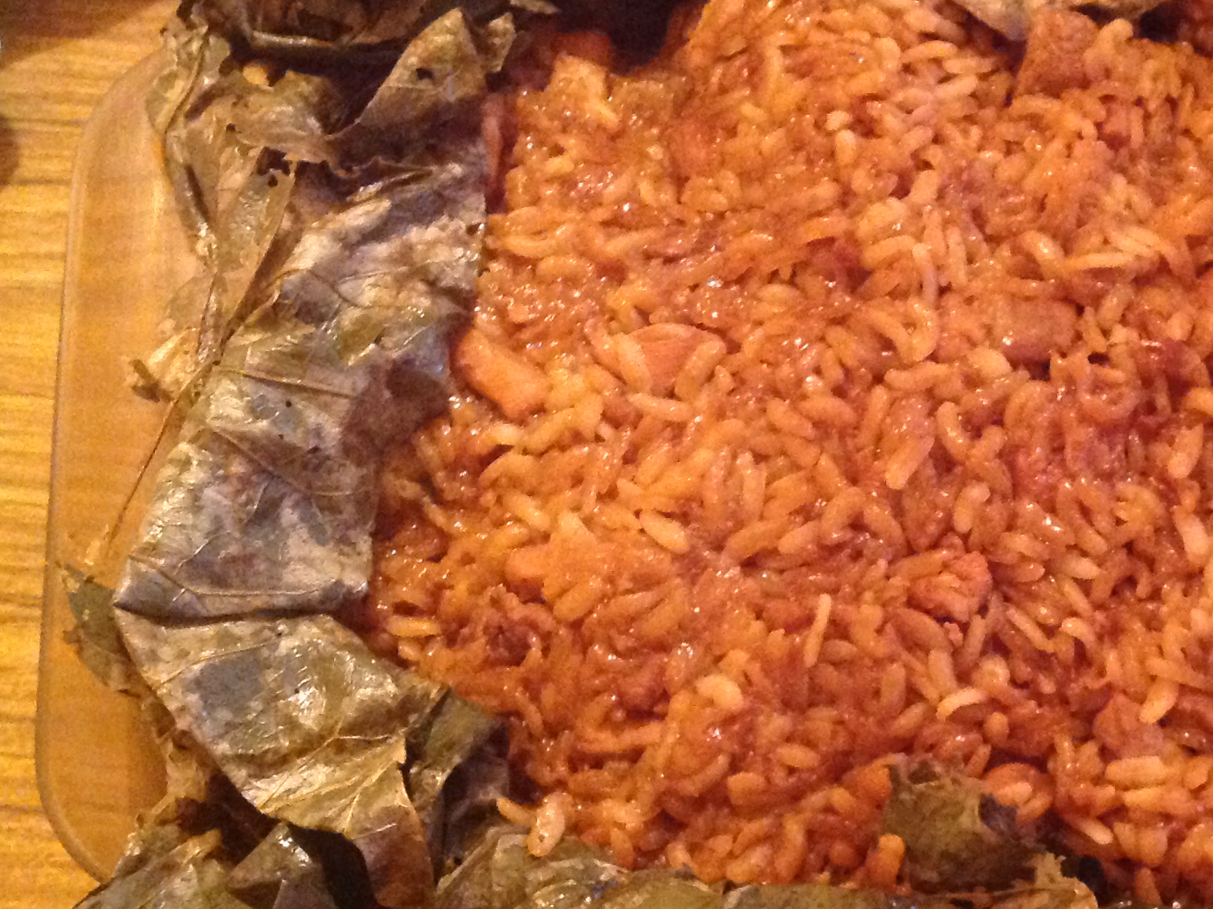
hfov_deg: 31.4
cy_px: 558
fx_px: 2102
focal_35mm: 60
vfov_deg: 24.4
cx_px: 973
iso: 800
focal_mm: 4.28
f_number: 2.4
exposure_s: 1/15
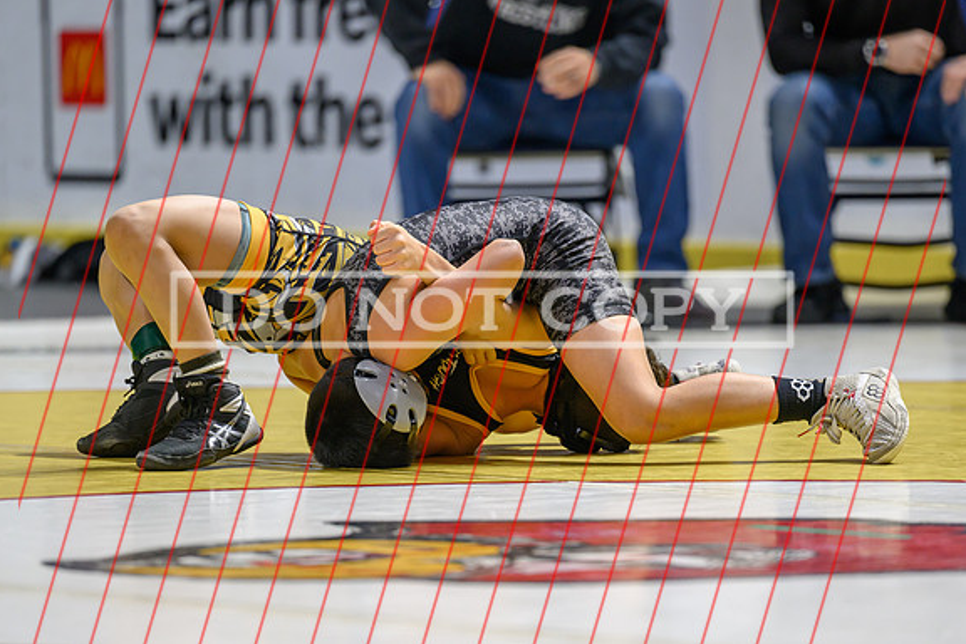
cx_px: 508
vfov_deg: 5.1
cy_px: 400
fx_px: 7191
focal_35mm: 268
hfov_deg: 7.7
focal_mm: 200
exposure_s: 1/640
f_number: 2.8
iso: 1600
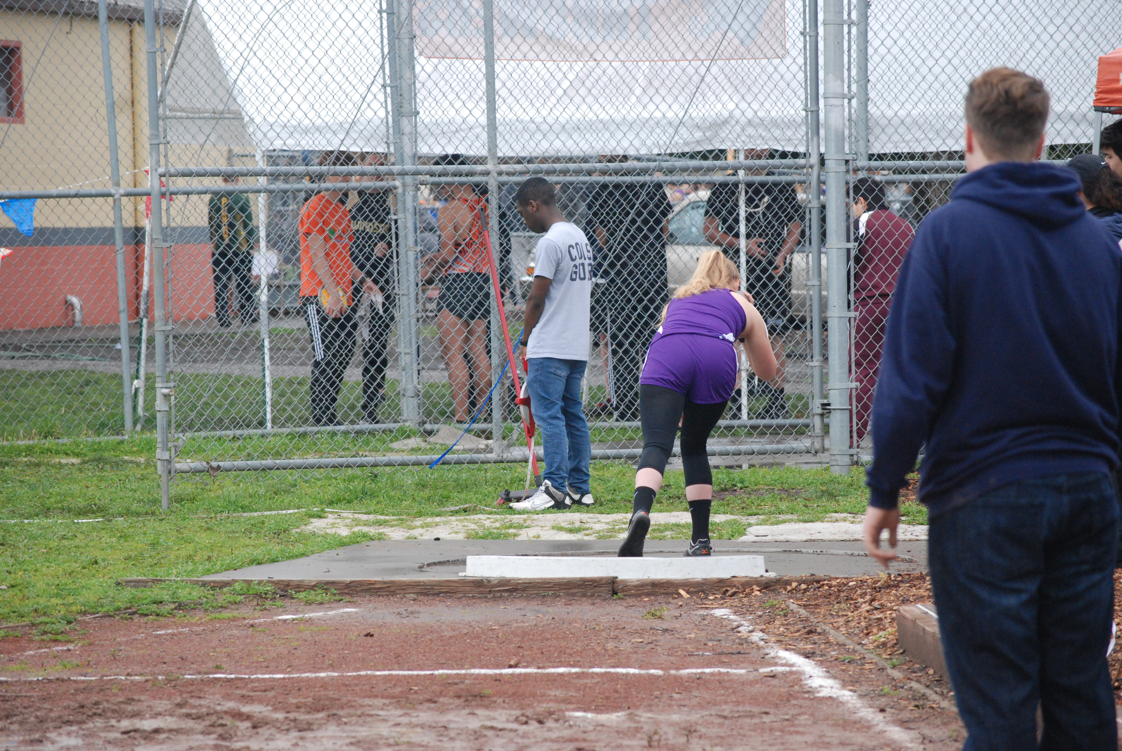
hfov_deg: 11.4
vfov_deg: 7.7
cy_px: 376
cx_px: 561
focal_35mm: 180
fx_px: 5617
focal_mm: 120
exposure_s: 1/800
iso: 1000
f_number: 7.1
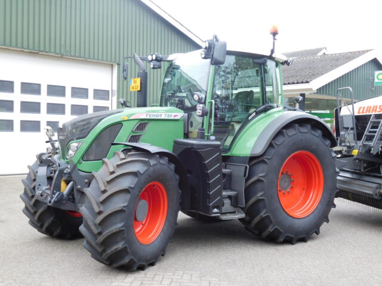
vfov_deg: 36.0
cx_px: 191
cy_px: 143
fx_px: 441
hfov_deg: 46.8
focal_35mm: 40
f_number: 3.9
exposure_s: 1/40
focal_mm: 7.1
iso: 125
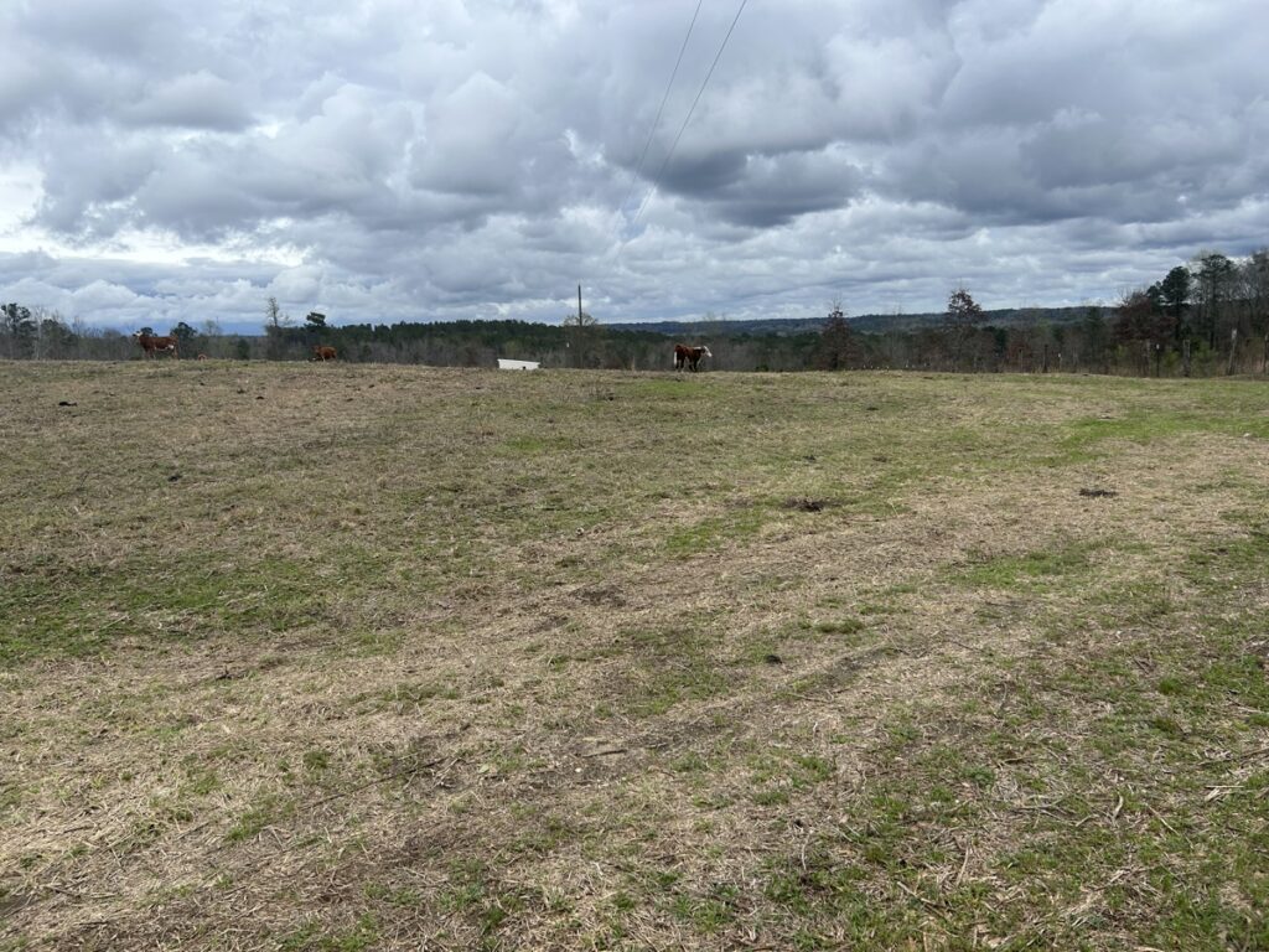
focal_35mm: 26
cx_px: 634
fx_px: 953
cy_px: 476
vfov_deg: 53.1
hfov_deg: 67.3
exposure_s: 1/4115
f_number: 1.5
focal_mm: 5.7
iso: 50
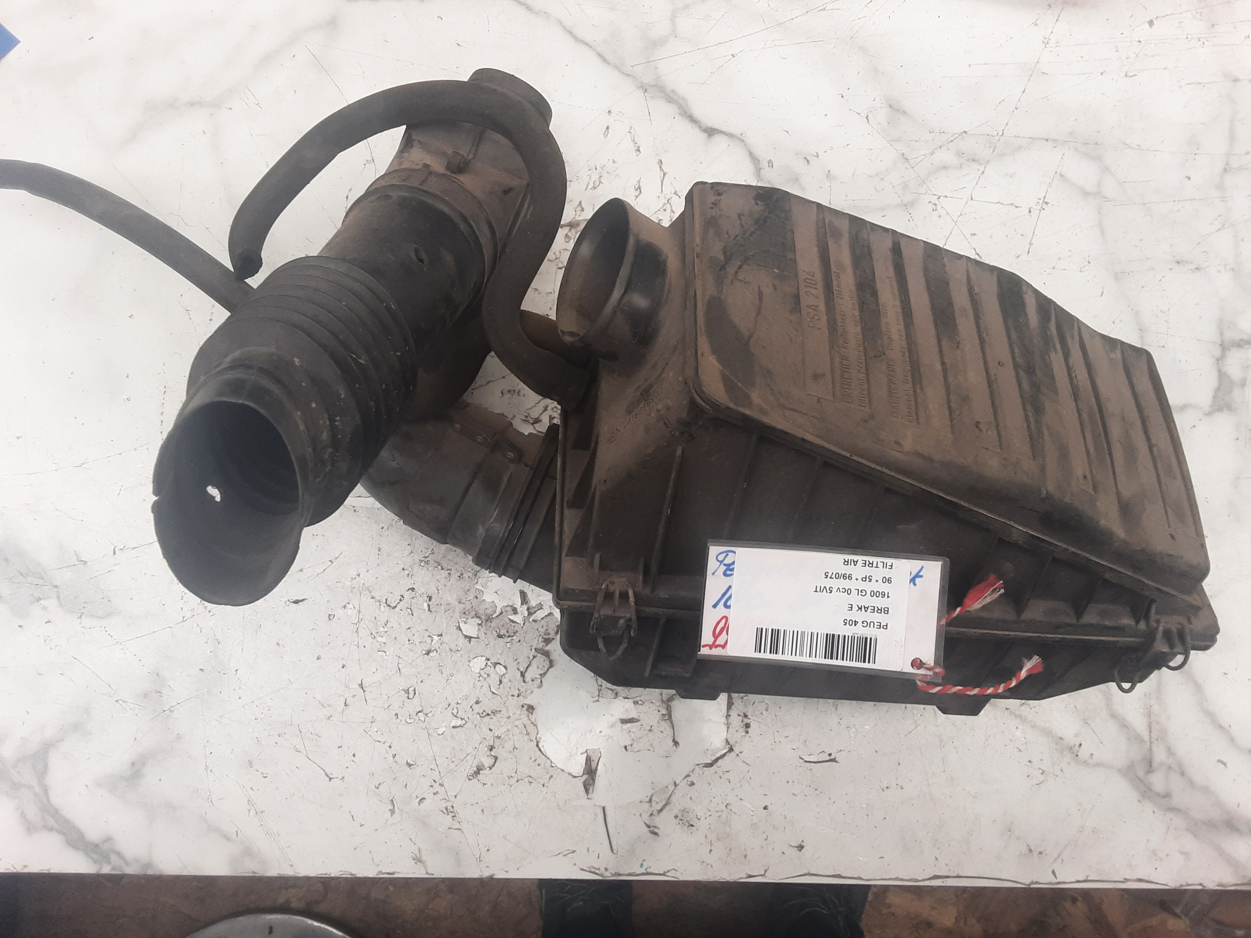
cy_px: 469
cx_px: 626
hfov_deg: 65.3
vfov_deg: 51.4
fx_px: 976
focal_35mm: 27
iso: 50
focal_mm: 2.91
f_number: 1.9
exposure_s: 1/50
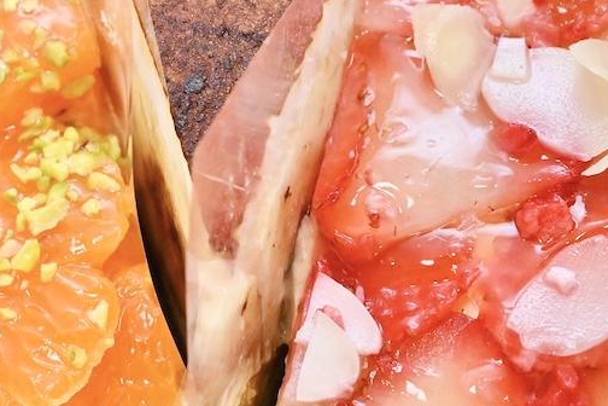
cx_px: 107
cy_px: 83
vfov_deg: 11.5
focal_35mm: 119
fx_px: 2010
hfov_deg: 17.0
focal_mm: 60
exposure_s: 1/200
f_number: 13
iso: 6400
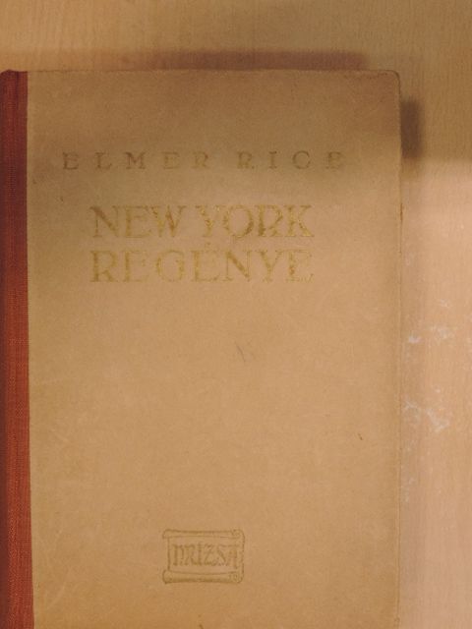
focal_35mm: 50
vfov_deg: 38.2
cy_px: 314
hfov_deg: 29.1
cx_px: 236
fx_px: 909
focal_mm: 8.9
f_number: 3.6
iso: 400
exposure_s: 1/25
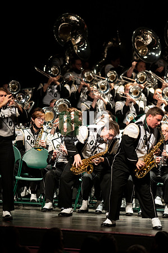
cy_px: 126
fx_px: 2105
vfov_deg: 6.9
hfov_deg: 4.6
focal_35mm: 300
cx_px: 84
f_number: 2.8
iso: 3200
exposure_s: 1/500
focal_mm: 300
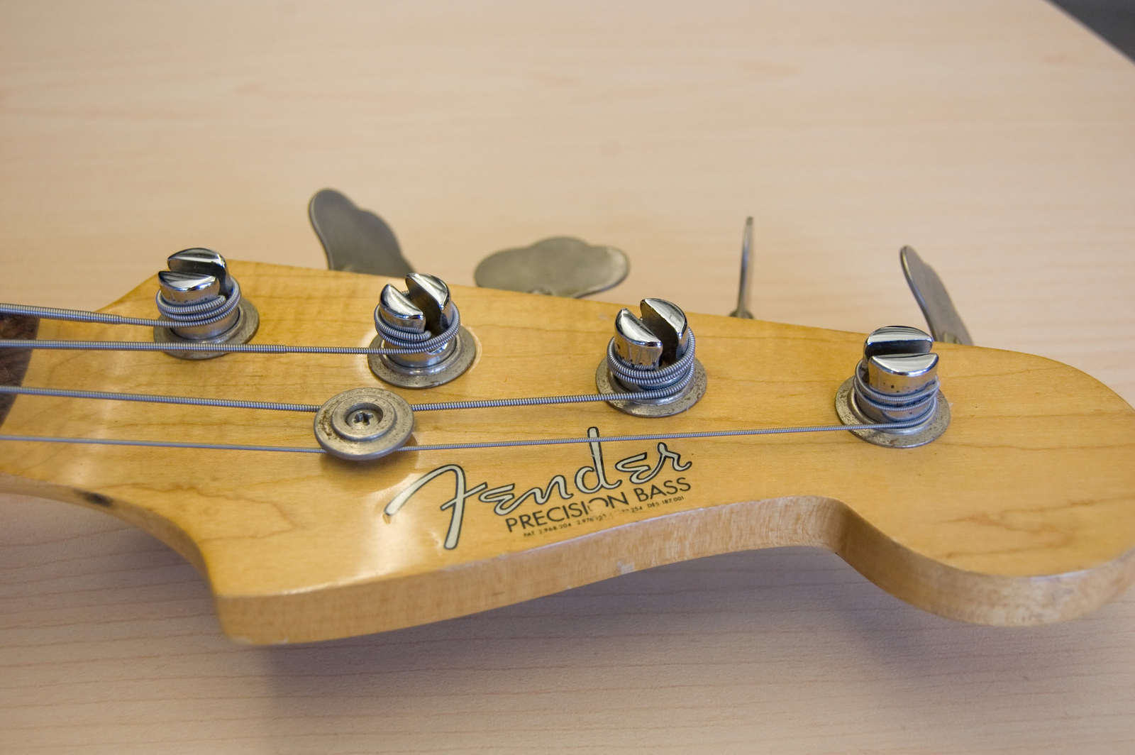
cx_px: 568
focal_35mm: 45
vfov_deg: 29.8
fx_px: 1418
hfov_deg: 43.6
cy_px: 378
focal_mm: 30
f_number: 5.6
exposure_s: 1/80
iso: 400
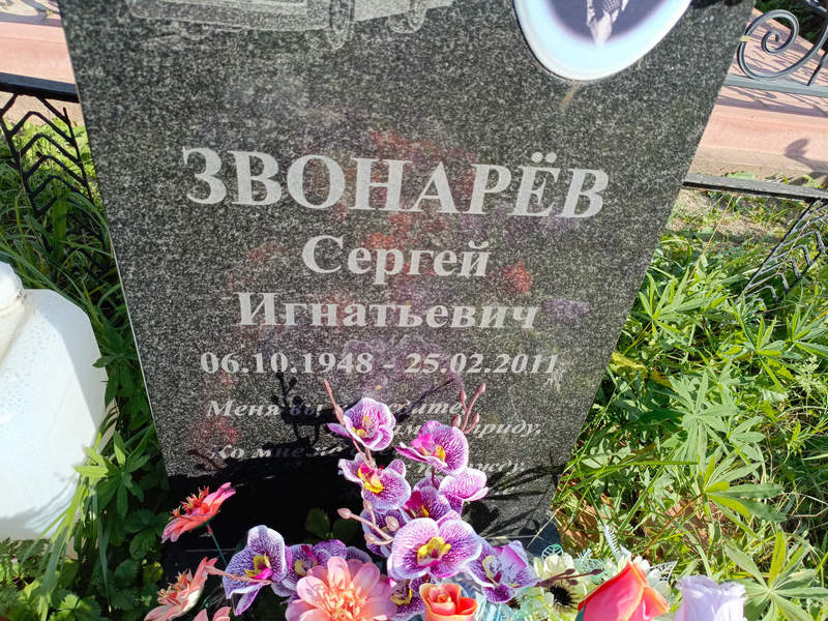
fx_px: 598
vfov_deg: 54.9
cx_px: 414
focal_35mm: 25
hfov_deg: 69.4
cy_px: 310
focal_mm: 4.76
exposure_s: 1/755
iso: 116
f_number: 1.69
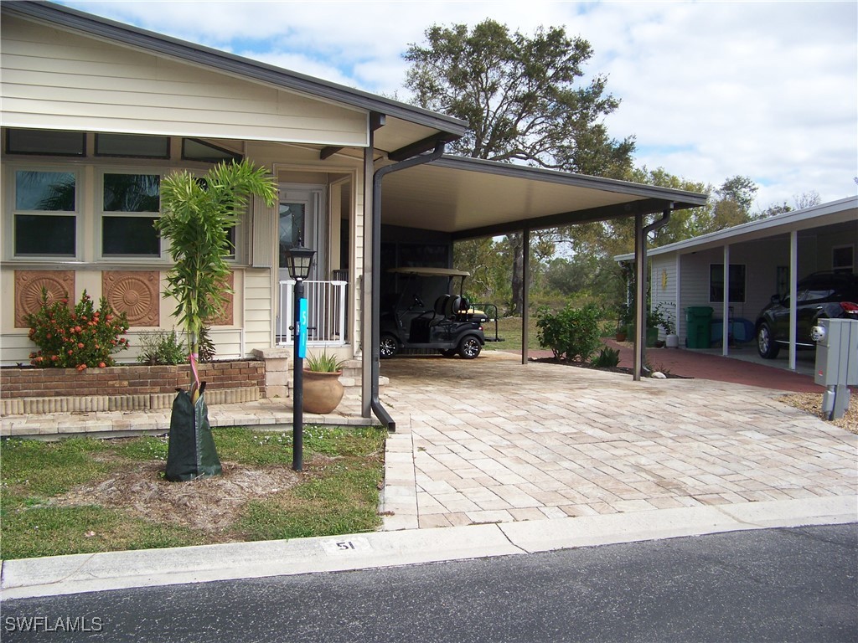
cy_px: 322
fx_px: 892
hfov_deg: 51.4
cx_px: 429
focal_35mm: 36
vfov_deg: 39.7
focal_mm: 5.85
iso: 64
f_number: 2.8
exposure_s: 1/640
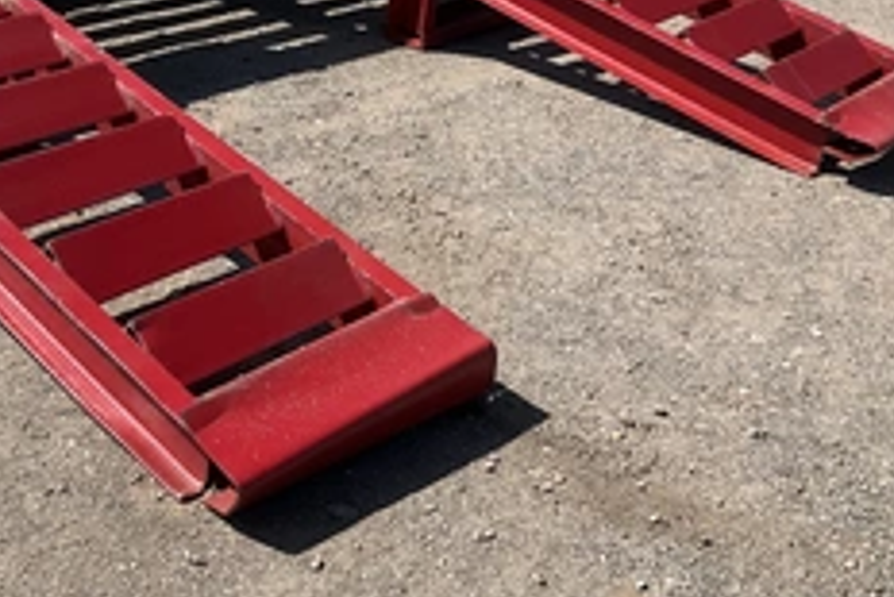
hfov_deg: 38.0
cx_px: 358
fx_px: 1292
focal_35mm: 52
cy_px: 169
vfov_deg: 25.8
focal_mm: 3
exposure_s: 1/1451
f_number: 1.8
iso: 25
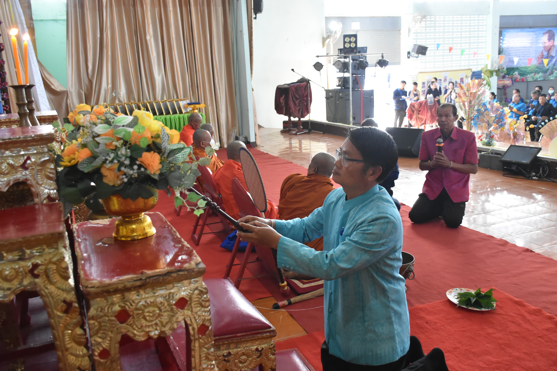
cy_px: 186
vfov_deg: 40.0
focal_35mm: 33
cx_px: 278
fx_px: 511
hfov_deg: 57.2
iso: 3200
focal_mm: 22
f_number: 4.5
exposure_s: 1/80
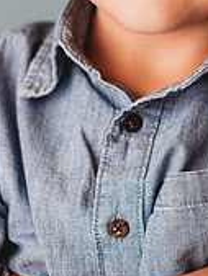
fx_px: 1736
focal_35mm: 217
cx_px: 134
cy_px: -54
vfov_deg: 9.0
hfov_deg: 6.9
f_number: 2.8
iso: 80
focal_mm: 85
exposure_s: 1/160
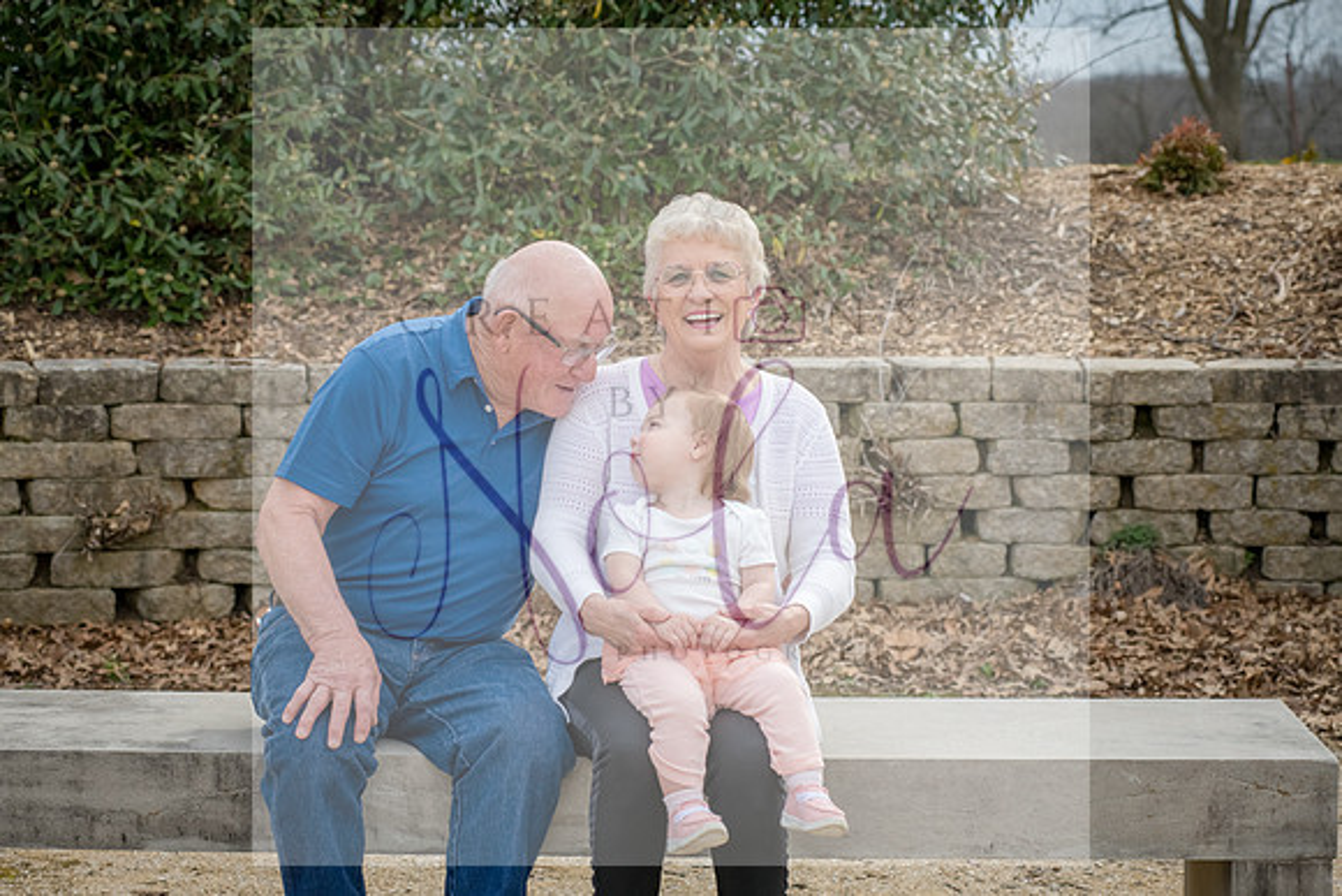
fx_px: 3206
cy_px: 448
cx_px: 671
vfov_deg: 15.9
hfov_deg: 23.6
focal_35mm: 86
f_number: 9
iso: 400
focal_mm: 86
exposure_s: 1/640
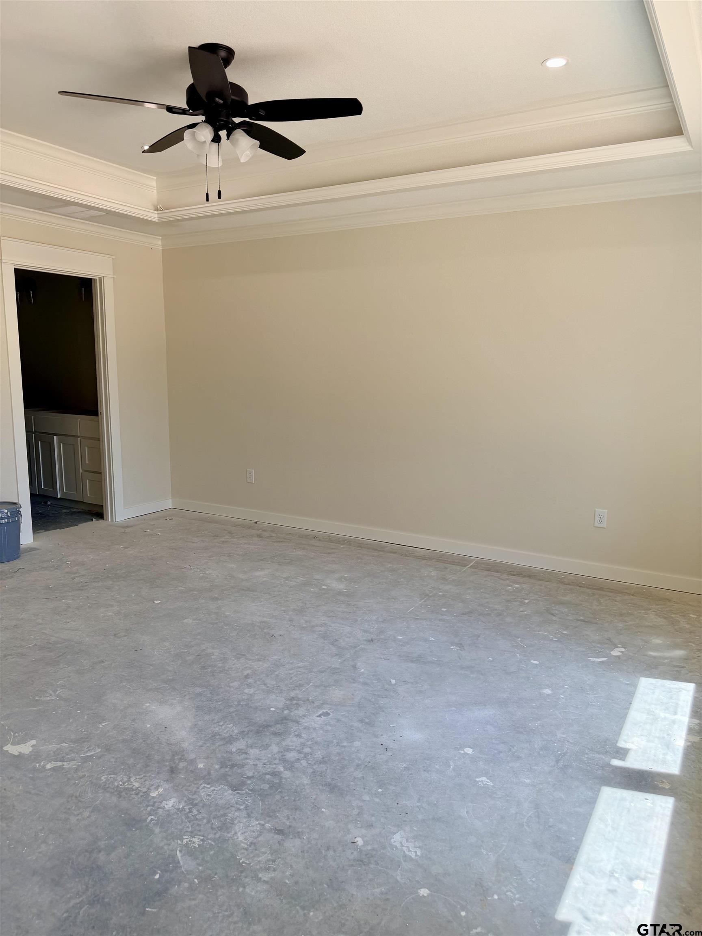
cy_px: 468
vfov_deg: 71.6
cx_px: 351
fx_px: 649
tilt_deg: -9.1
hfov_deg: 56.8
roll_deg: -0.8
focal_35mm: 24
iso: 100
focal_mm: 6.76
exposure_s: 1/403
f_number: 1.78
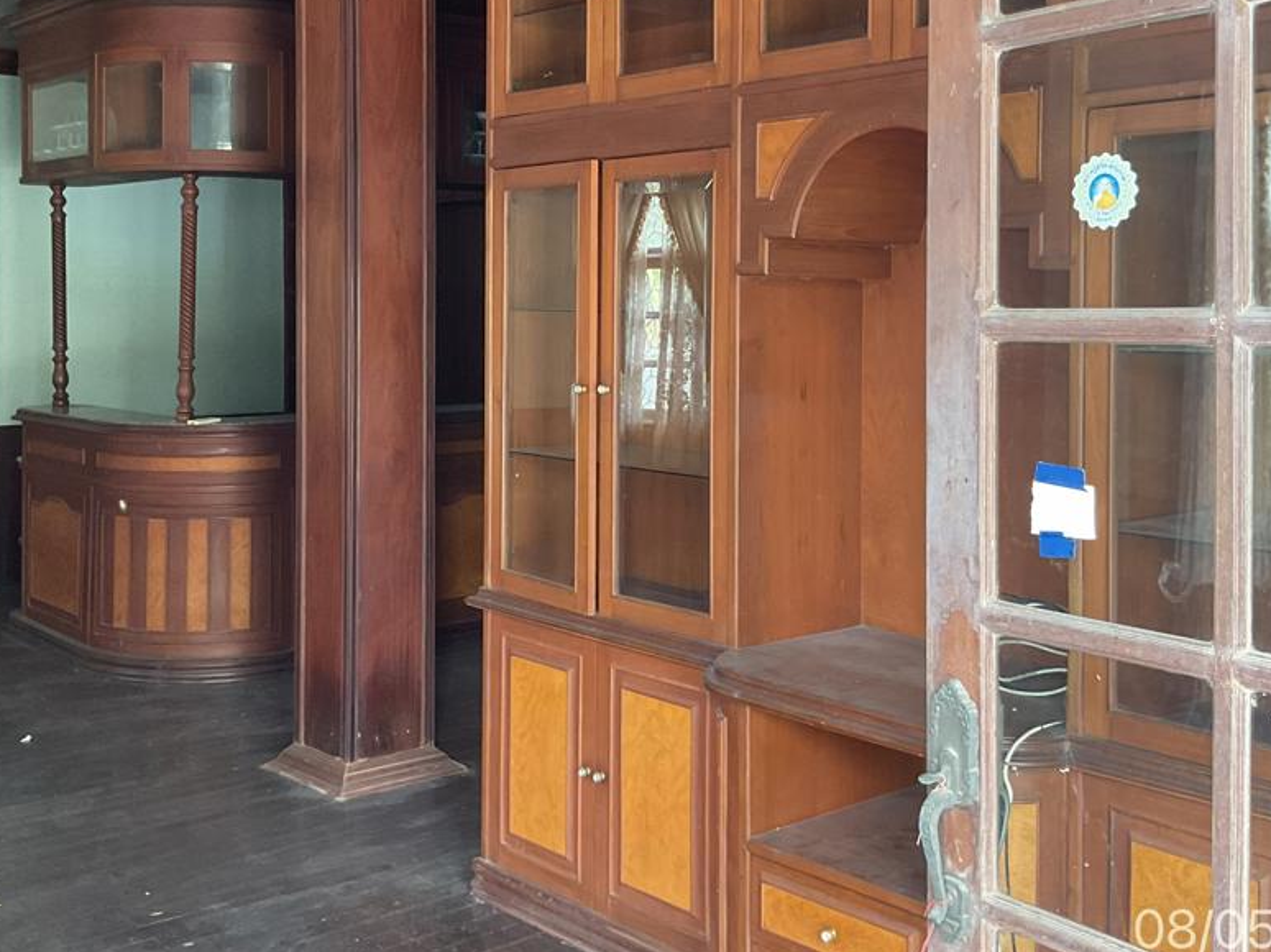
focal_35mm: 43
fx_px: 1578
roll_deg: -0.3
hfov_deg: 43.8
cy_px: 327
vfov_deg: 33.3
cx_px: 562
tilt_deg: -2.3
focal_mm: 3
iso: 160
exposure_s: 1/60
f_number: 1.8
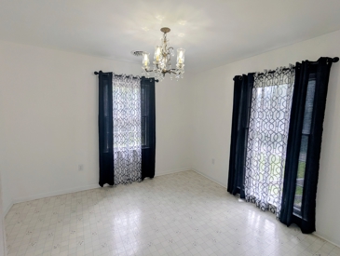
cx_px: 170
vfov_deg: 78.3
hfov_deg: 94.4
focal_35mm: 16
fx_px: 157
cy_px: 128
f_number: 2.2
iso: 53
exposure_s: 1/120
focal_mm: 2.35
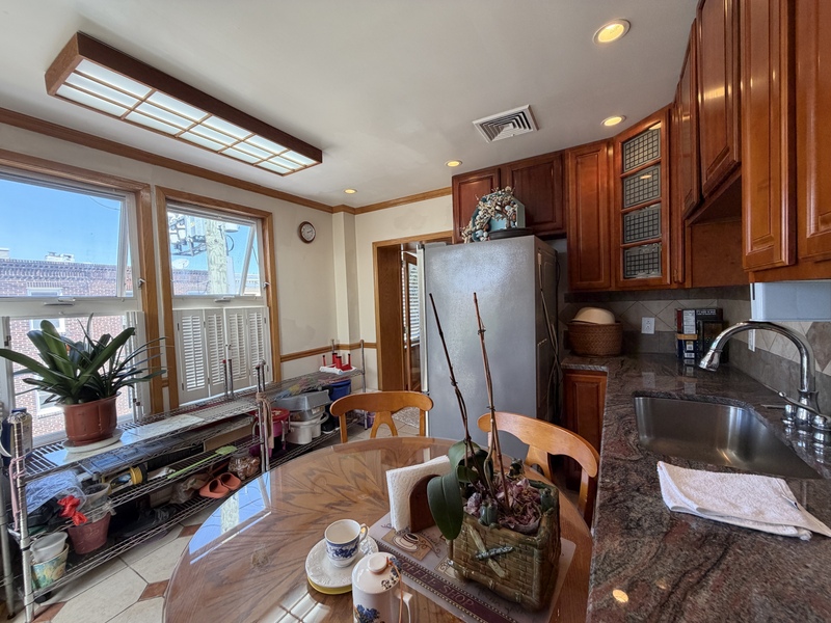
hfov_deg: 102.1
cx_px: 416
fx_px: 336
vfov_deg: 85.7
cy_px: 312
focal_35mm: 14
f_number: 2.2
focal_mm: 2.22
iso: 160
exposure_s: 1/120
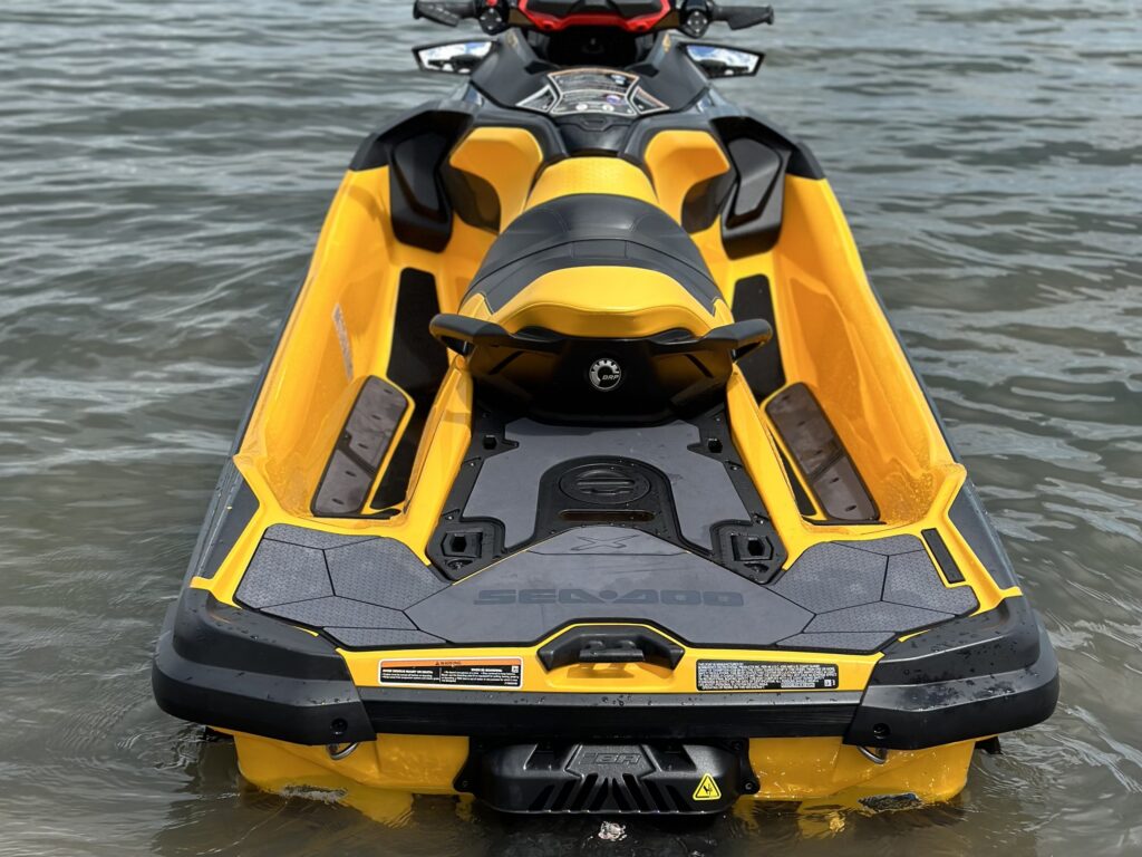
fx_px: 1584
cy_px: 428
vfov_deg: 30.3
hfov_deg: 39.7
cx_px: 571
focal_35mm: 48
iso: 100
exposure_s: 1/4016
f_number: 1.78
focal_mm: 6.86
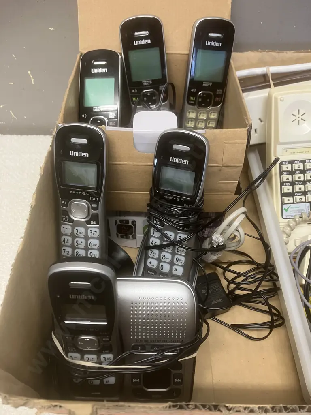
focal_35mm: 28
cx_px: 156
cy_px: 208
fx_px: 335
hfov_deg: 49.7
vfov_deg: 63.4
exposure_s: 1/50
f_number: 1.8
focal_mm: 3.99
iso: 125
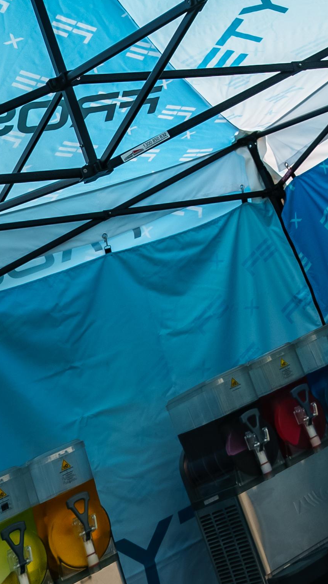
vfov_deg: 24.8
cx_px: 336
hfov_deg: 16.2
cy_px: -195
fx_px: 1129
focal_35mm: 73
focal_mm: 25
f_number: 8
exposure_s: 1/100
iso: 200
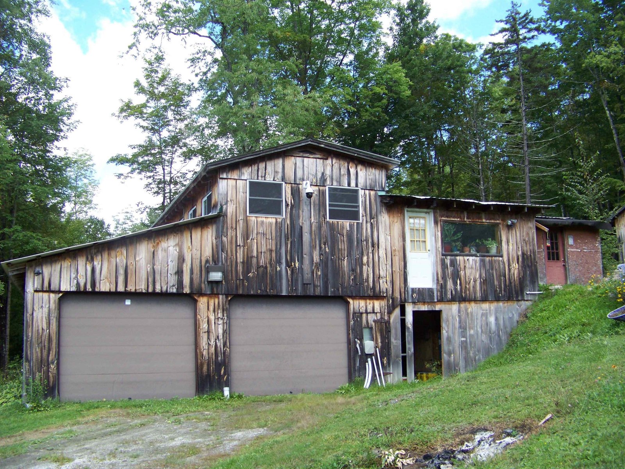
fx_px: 650
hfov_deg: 51.4
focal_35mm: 36
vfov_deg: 39.7
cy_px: 234
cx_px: 312
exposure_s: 1/250
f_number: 2.8
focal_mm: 5.85
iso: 69
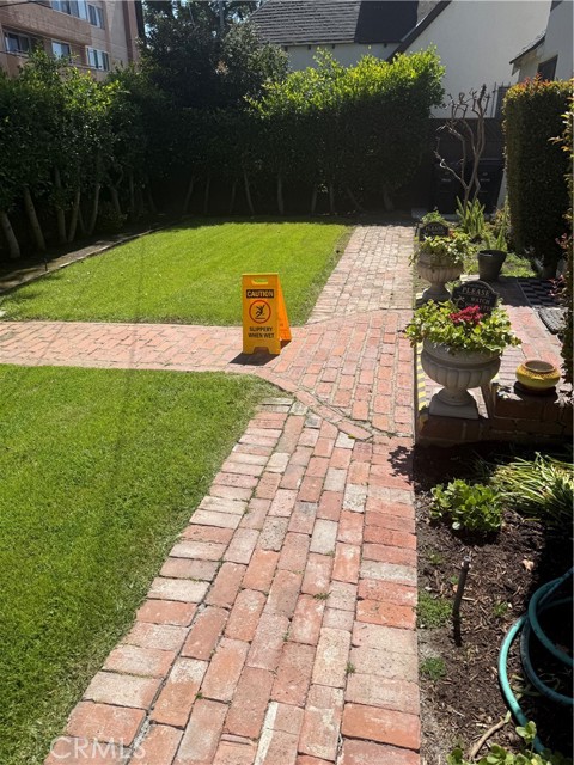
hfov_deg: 56.8
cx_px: 287
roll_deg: +0.0
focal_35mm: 24
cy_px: 382
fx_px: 531
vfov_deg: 71.6
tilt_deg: -27.0
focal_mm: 6.76
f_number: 1.78
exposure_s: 1/4673
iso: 80
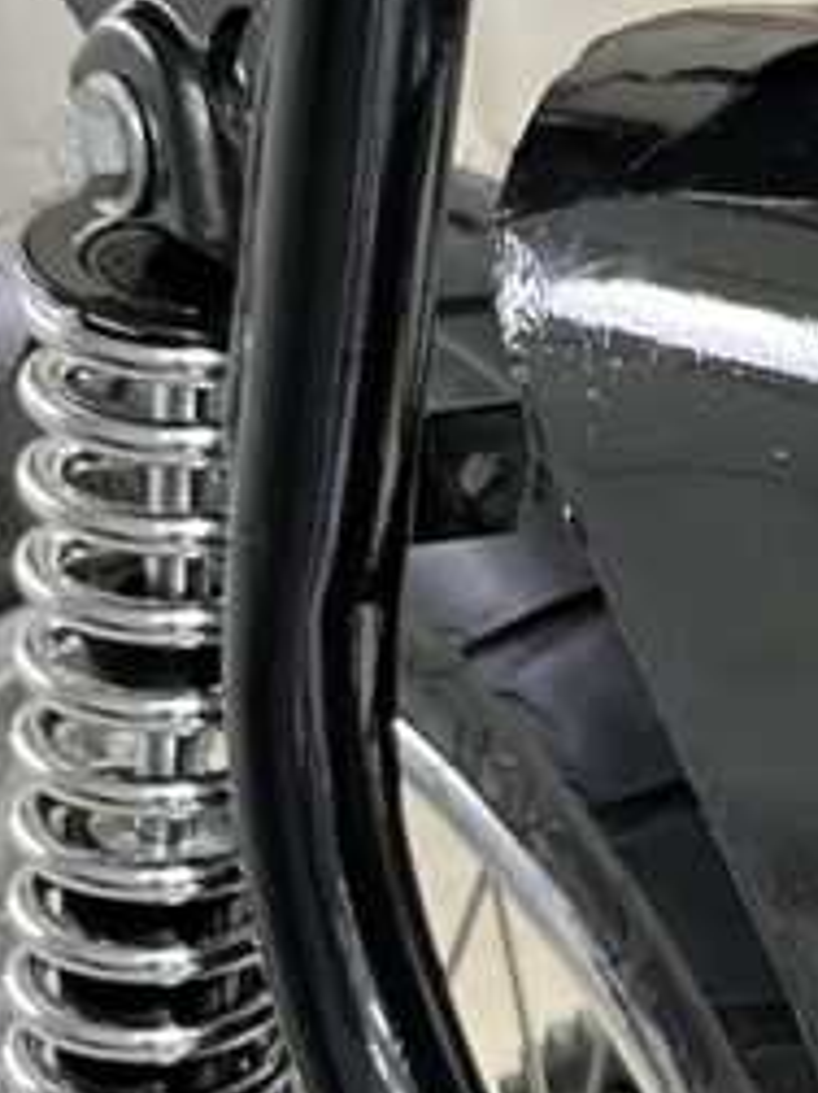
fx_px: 3343
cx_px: 1318
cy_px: 1010
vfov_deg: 18.2
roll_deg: -0.1
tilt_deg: -19.1
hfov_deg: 13.0
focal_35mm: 106
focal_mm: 5.1
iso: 200
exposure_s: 1/60
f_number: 1.6
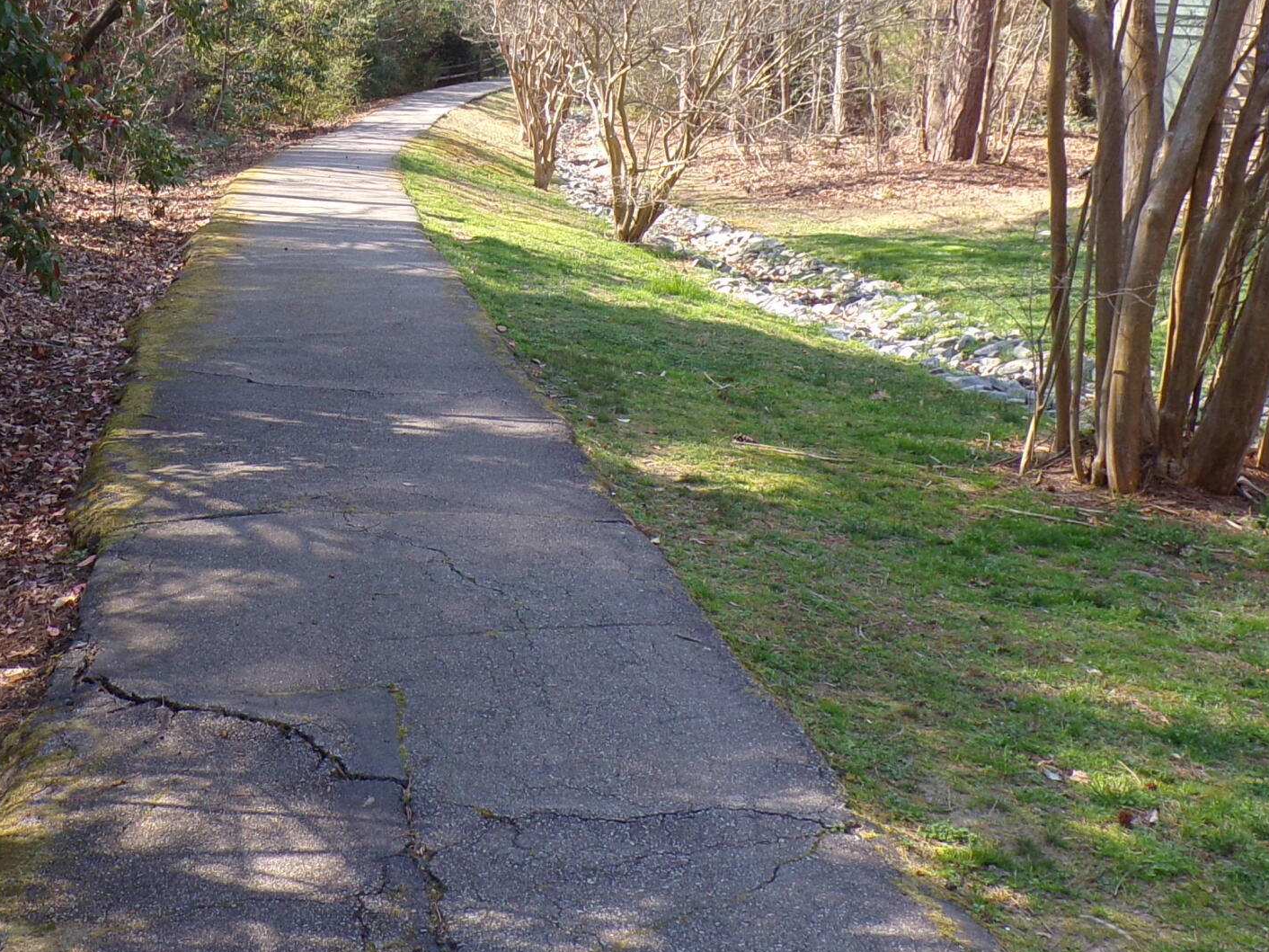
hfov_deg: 36.7
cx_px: 339
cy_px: 285
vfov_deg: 28.3
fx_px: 1870
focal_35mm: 51
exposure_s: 1/90
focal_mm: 4.3
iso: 80
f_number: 4.3
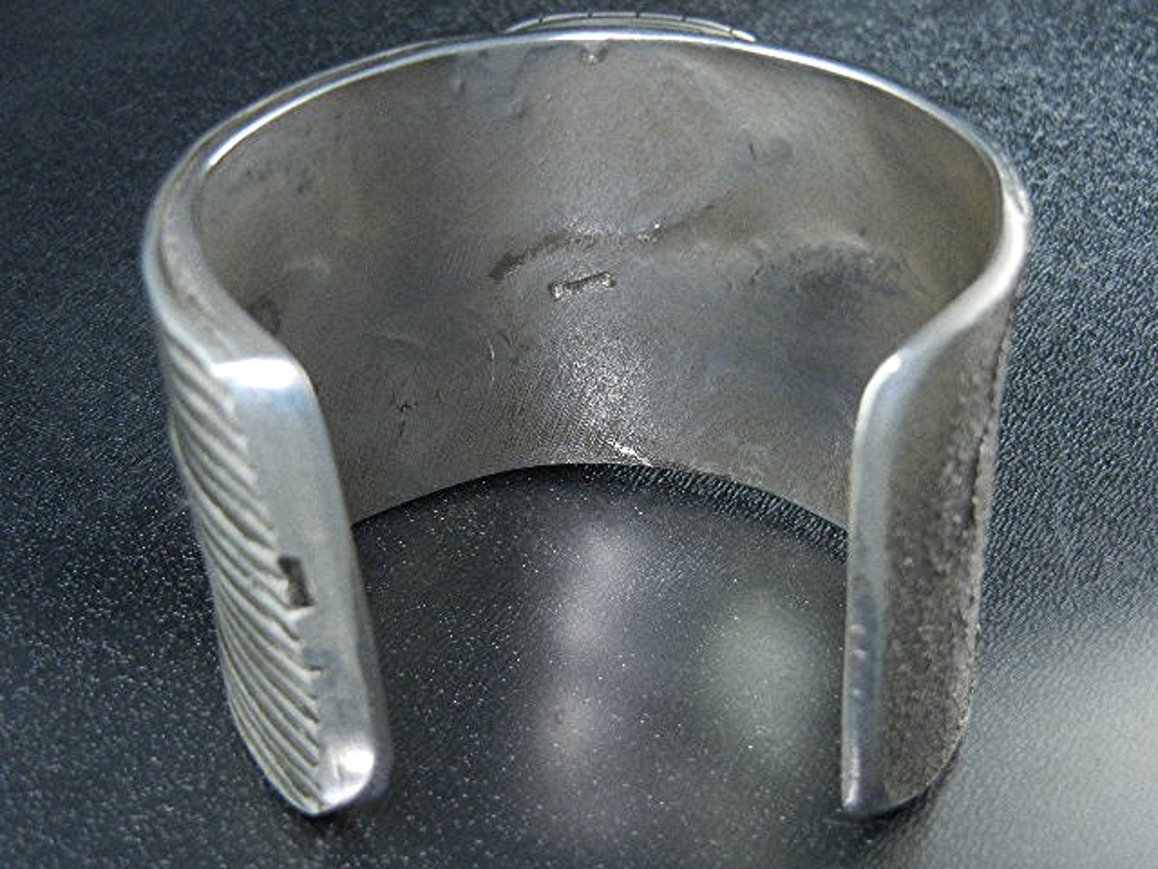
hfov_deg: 32.7
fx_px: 1974
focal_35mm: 59
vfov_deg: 24.8
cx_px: 579
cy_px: 434
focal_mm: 10.6
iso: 280
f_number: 4
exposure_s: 1/30
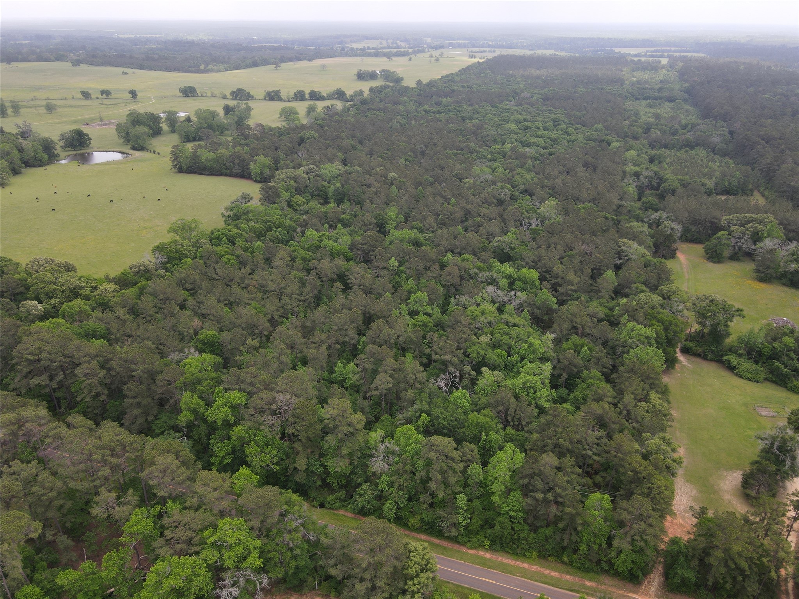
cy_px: 300
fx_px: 554
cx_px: 400
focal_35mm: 24
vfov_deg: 56.8
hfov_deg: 71.6
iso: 100
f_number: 2.8
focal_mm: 4.5
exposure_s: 1/200
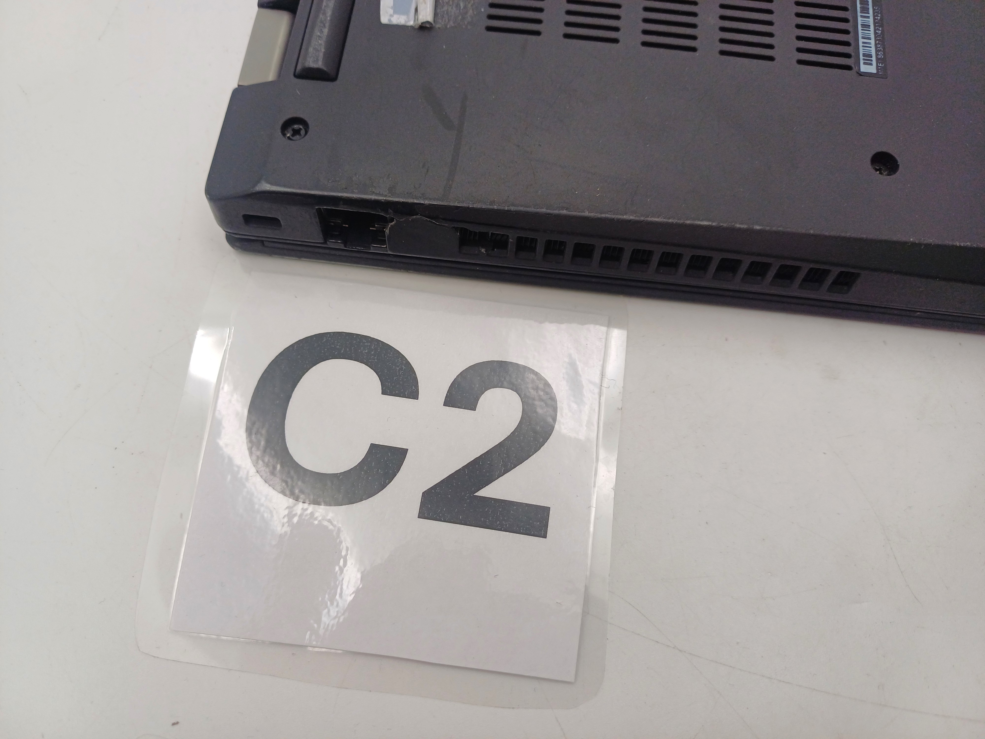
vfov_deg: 54.9
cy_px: 370
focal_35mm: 25
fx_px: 711
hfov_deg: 69.4
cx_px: 492
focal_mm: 4.65
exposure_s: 1/109
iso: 50
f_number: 1.8
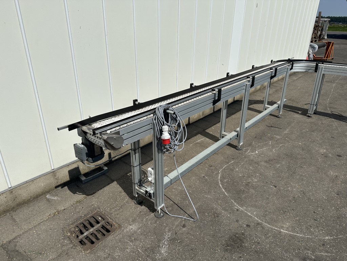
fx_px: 241
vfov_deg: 56.8
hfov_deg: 71.6
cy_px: 130
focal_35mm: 24
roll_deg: -0.2
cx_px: 174
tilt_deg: -25.5
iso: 80
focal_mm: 6.86
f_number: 1.78
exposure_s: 1/10753
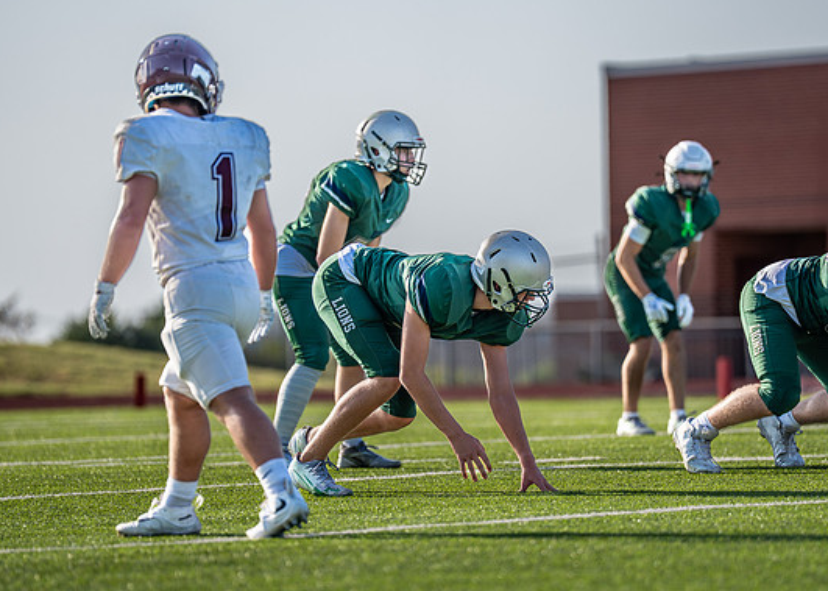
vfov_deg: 5.1
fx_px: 6700
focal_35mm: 285
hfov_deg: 7.1
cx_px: 439
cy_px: 314
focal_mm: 200
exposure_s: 1/2000
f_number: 2.8
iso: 250
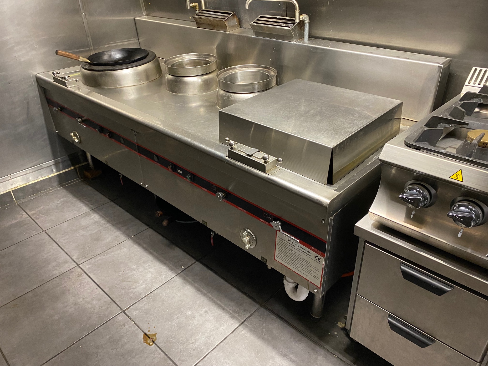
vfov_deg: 53.1
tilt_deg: -30.4
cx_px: 244
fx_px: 367
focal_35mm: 26
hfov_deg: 67.3
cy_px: 183
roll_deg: +1.5
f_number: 1.8
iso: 400
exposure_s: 1/50
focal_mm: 4.25
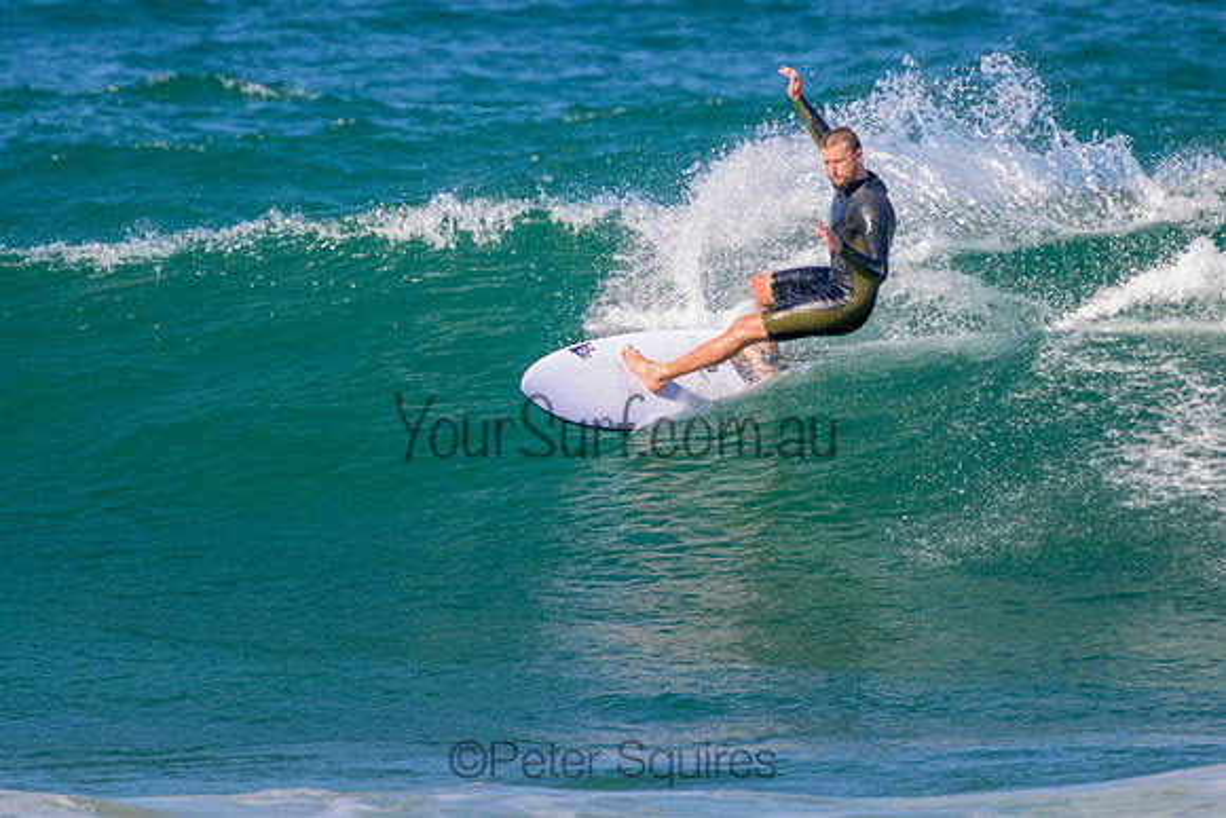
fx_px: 37298
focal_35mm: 1095
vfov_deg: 1.3
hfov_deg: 1.9
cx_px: 662
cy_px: 258
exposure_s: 1/2000
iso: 2200
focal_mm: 800
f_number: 11
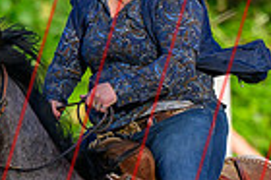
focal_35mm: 1561
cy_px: 357
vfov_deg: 0.9
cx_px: 121
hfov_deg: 1.3
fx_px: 11737
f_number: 2.8
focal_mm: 200
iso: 400
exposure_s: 1/2500
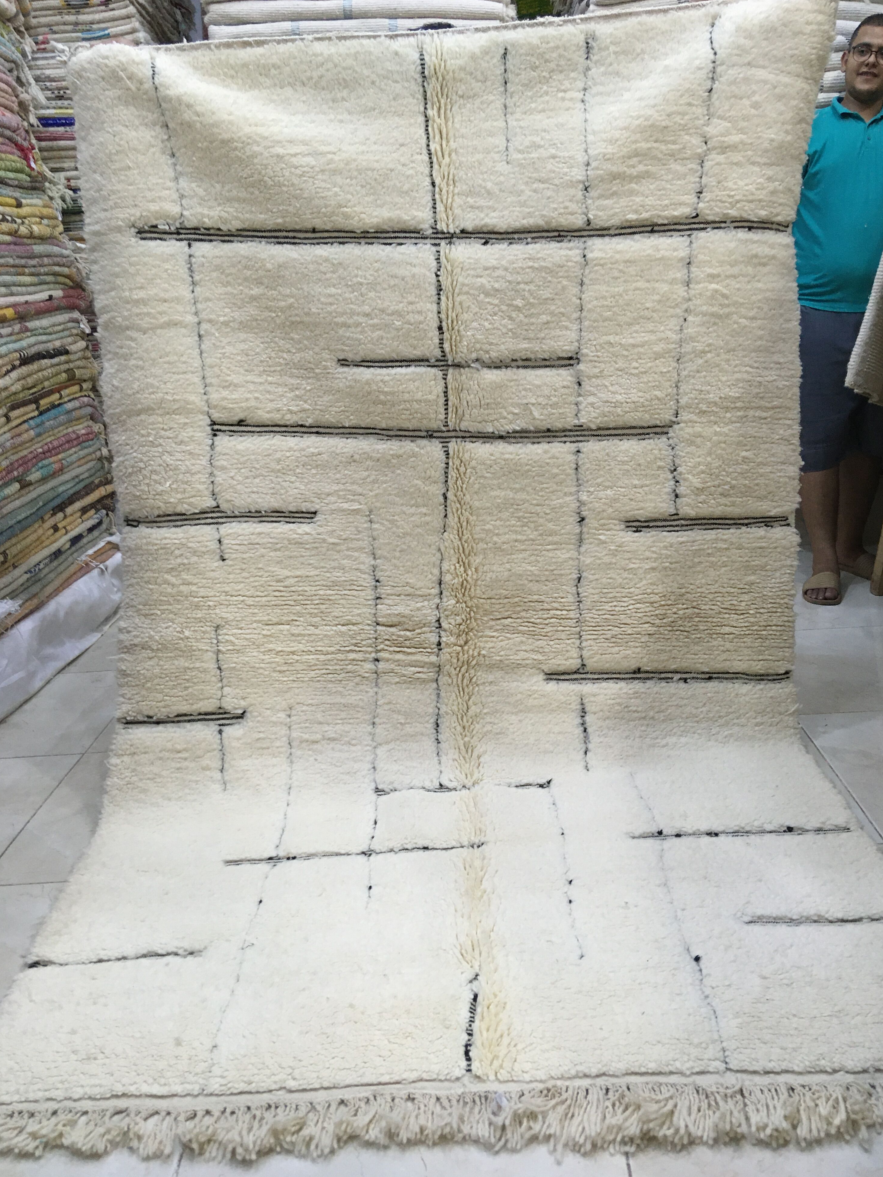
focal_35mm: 30
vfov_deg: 60.0
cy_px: 576
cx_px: 445
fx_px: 1020
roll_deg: +4.7
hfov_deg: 46.8
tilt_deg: -16.8
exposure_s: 1/30
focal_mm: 4.15
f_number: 2.2
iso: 100
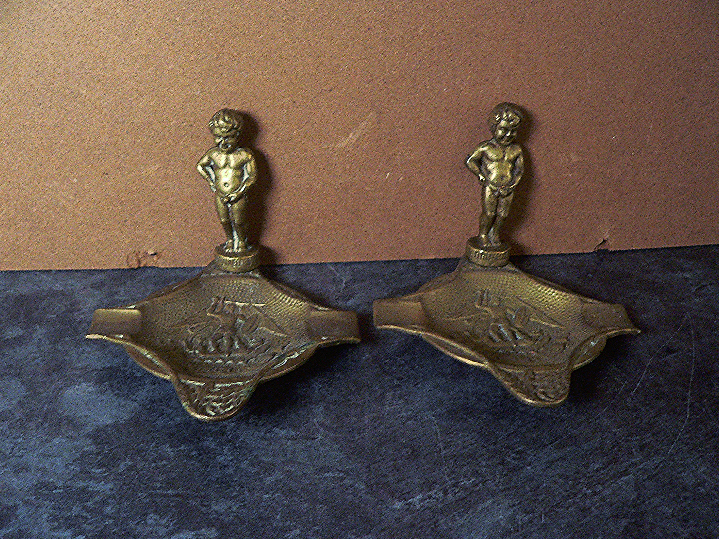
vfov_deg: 39.7
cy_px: 270
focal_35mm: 36
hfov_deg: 51.4
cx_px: 360
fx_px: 748
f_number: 2.8
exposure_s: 1/15
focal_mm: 6
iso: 400
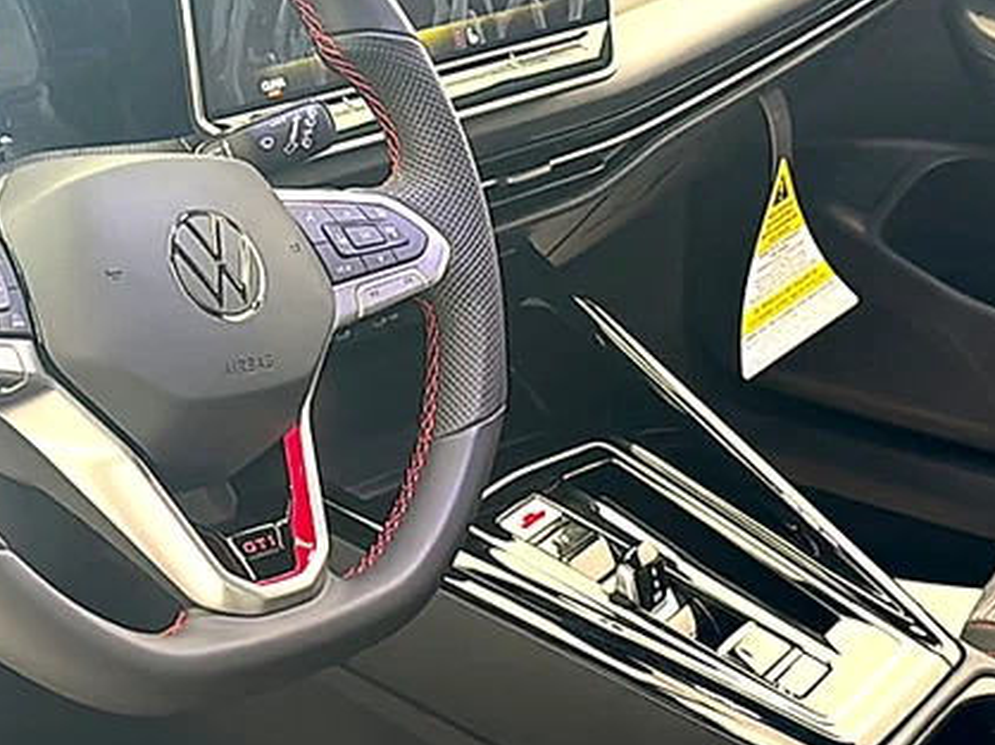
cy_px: 330
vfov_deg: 23.6
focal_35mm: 62
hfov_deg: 31.2
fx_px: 1781
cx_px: 431
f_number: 1.78
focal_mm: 6.86
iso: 125
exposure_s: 1/46
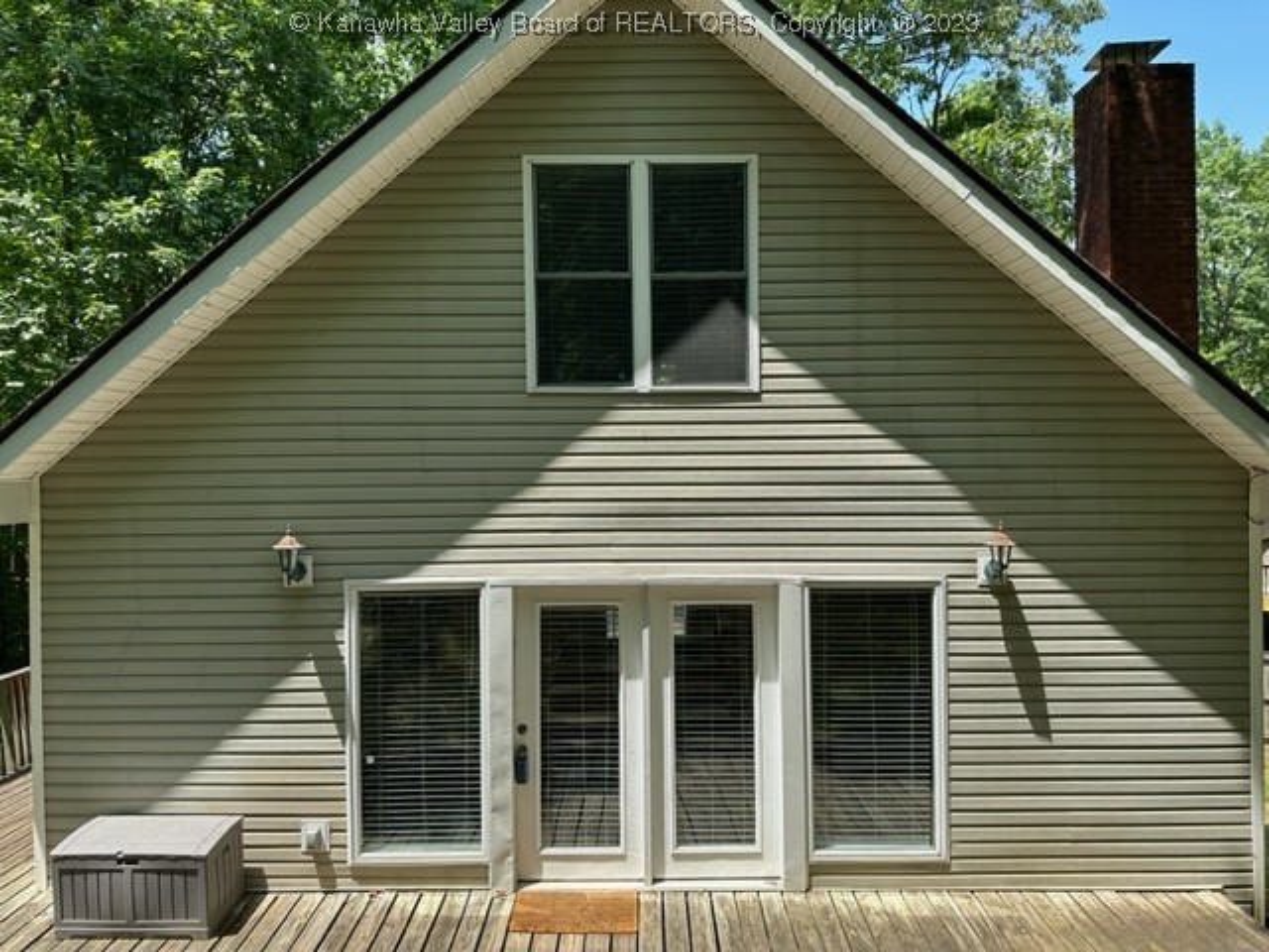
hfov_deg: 71.6
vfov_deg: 56.8
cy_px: 476
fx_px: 880
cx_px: 634
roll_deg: +0.8
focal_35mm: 24
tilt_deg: -0.5
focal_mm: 6.86
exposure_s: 1/1541
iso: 80
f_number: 1.78
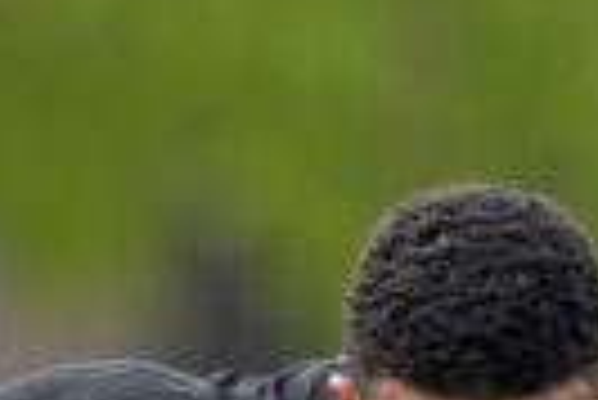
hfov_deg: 0.7
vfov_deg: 0.4
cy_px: 1270
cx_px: 773
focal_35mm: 3078
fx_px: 51184
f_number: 2.8
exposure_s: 1/5000
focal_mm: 400
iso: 640
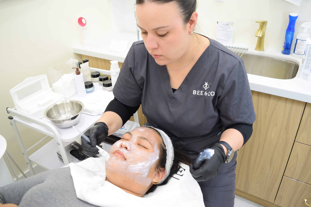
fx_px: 233
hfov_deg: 67.4
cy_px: 104
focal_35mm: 27
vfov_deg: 47.9
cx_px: 156
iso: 400
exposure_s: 1/60
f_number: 4
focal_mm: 18
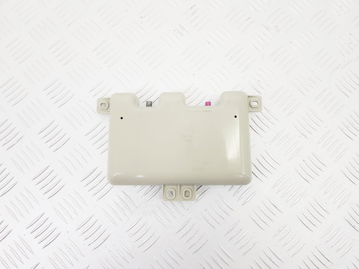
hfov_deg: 67.3
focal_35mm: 26
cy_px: 134
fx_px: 270
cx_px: 180
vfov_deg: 53.1
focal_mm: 4.2
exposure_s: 1/102
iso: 40
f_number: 1.7
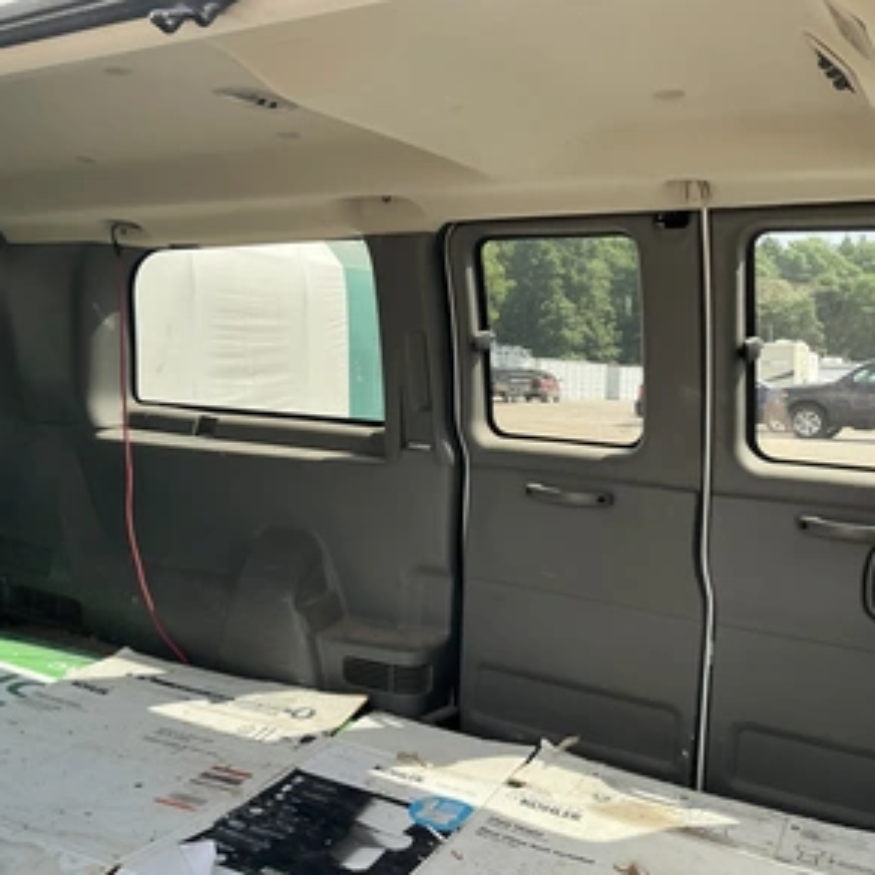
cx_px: 301
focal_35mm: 34
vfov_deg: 48.4
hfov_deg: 47.8
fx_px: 972
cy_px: 427
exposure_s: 1/248
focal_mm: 3
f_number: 1.8
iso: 25
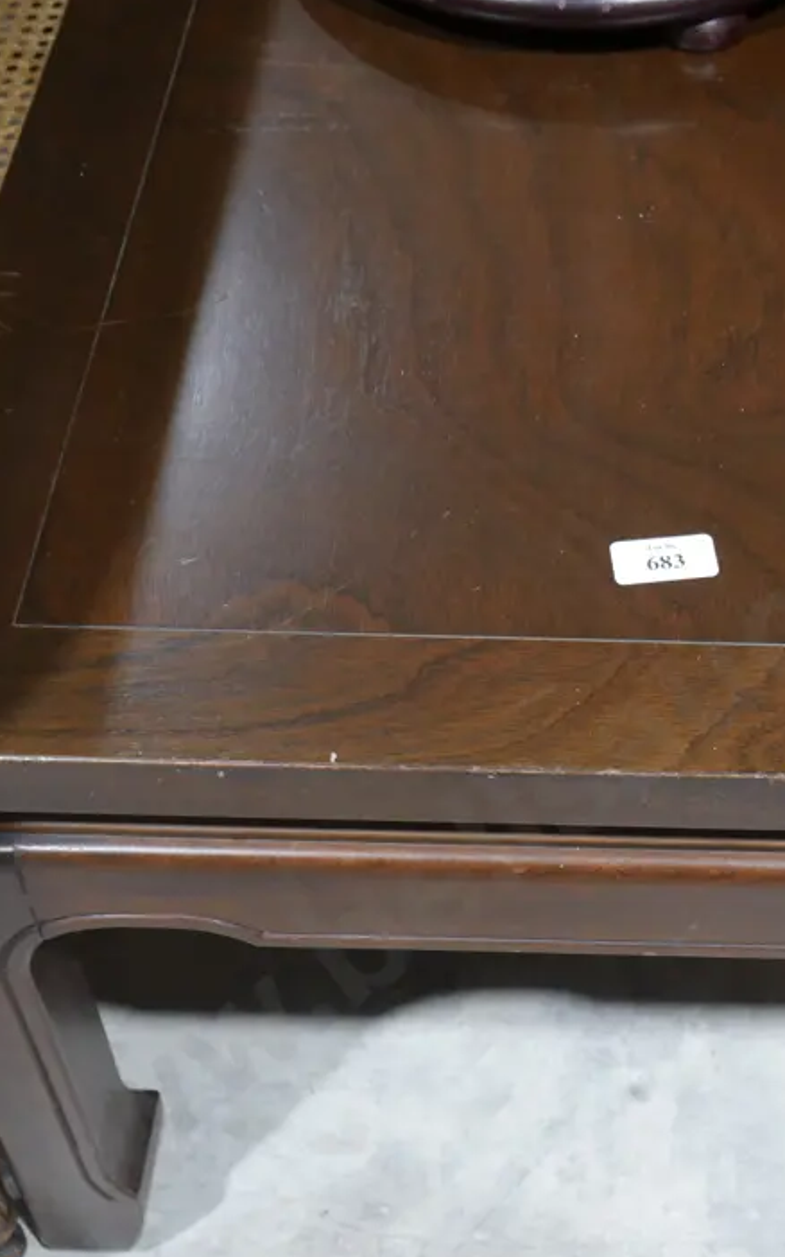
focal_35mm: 62
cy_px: 679
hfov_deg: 20.5
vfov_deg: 33.0
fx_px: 2123
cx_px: 724
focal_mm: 20
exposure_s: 1/60
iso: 1000
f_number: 5
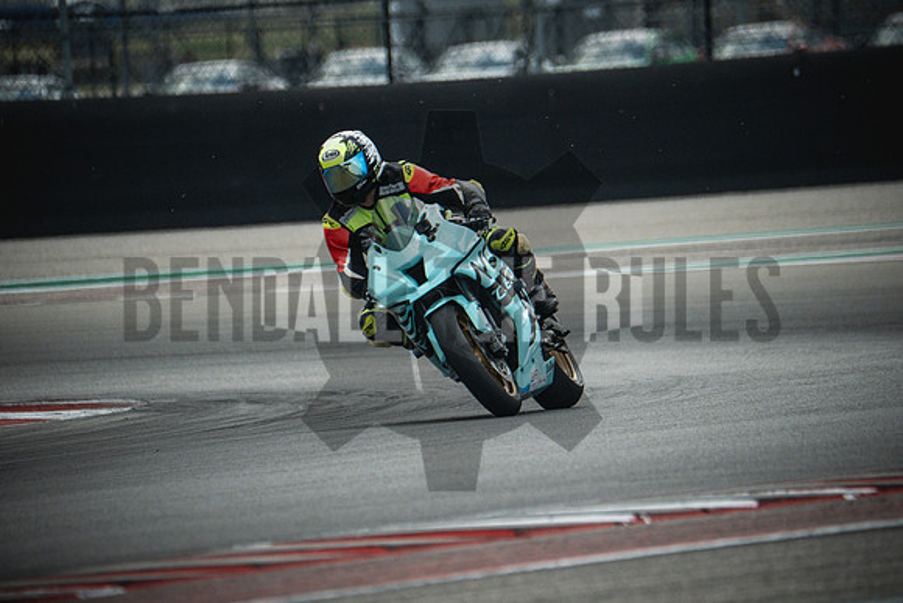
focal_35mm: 600
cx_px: 452
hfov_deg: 3.4
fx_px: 15053
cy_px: 302
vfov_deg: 2.3
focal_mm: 400
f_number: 5.6
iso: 1600
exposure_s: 1/1600
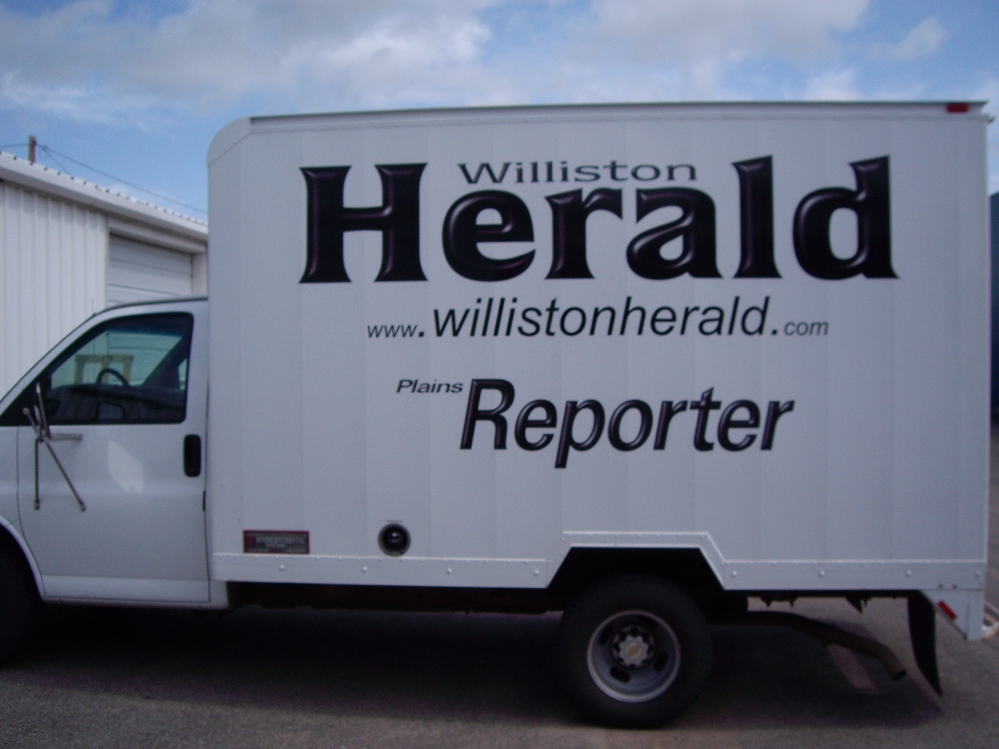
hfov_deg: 46.8
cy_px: 384
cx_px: 508
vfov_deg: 36.0
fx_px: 1154
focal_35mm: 40
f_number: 4.3
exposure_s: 1/1000
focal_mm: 6.2
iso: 64
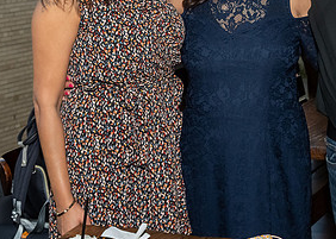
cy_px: -7
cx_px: 319
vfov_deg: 15.7
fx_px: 849
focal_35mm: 89
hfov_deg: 21.7
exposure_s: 1/250
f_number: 5.6
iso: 400
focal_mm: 24
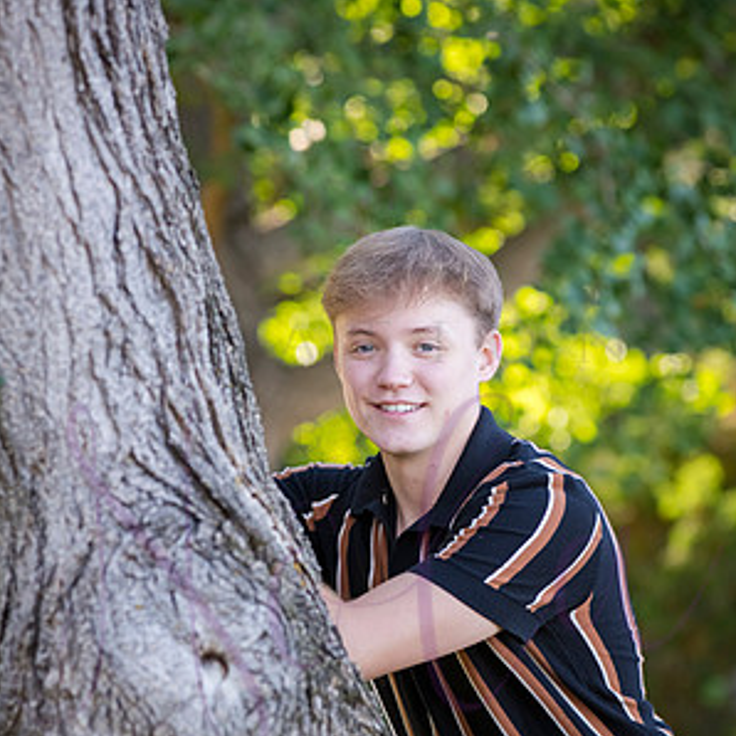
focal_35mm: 154
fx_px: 3704
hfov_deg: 11.3
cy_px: 430
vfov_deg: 11.3
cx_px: 368
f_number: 4.5
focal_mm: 120
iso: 800
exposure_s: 1/320
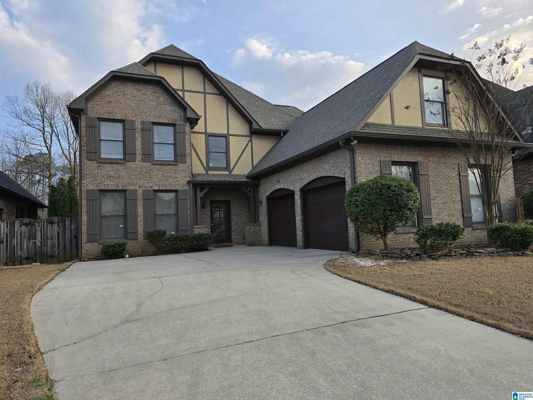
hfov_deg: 73.9
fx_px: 354
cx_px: 266
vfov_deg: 58.9
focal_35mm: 23
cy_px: 200
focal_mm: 6.3
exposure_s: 1/180
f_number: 1.7
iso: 16
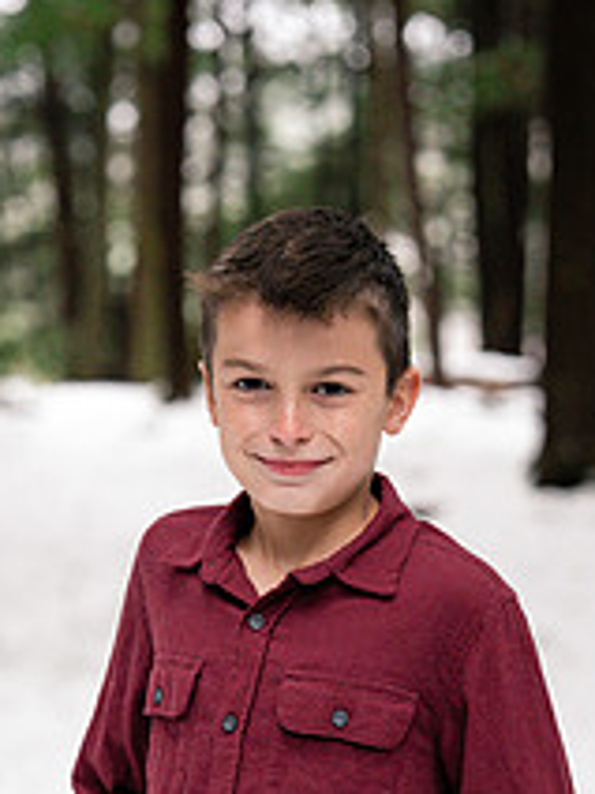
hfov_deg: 10.4
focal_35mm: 143
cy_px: 596
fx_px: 3277
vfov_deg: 13.8
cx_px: 284
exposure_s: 1/250
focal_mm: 70
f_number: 3.2
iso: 1600
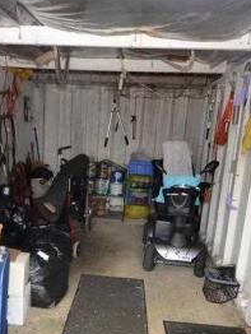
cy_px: 217
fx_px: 347
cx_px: 80
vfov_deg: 50.6
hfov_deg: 39.2
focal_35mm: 36
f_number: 4
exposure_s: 1/60
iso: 560
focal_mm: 10
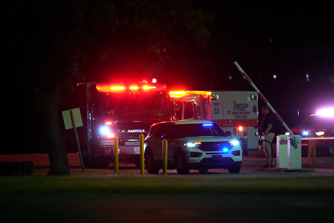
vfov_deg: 3.4
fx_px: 3710
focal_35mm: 400
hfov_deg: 5.2
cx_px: 167
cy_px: 112
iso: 6400
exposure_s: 1/400
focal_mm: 400
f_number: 2.8
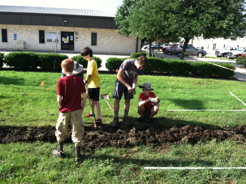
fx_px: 248
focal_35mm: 35
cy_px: 92
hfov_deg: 52.7
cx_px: 123
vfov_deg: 40.6
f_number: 2.8
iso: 80
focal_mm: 3.85
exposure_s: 1/469
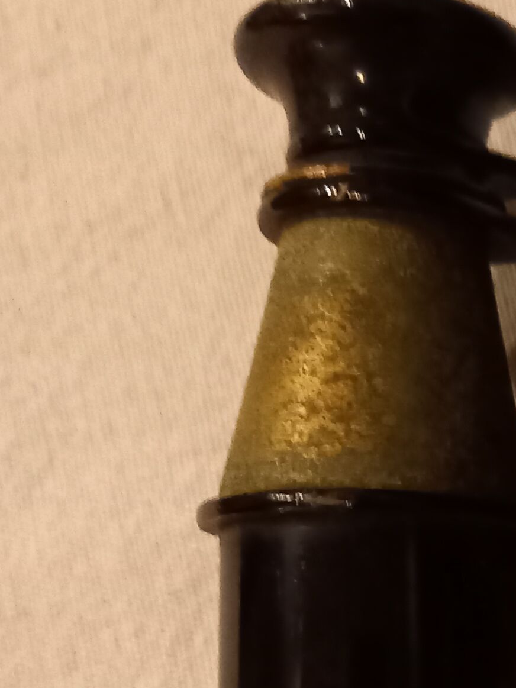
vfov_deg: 22.1
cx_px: 869
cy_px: 658
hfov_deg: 15.3
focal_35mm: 86
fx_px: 1710
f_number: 1.8
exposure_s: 1/20
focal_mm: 4.65
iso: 1000
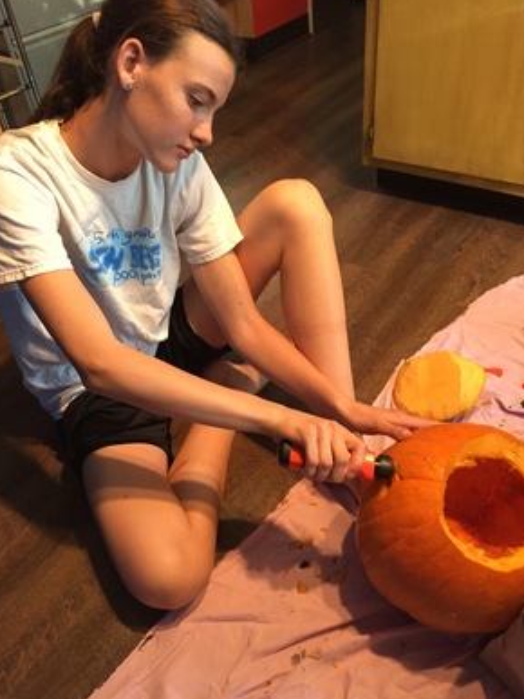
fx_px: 606
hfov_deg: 46.8
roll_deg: +6.7
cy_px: 350
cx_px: 258
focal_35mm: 30
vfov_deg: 60.0
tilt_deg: -40.2
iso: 250
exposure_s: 1/24
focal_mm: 4.15
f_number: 2.2
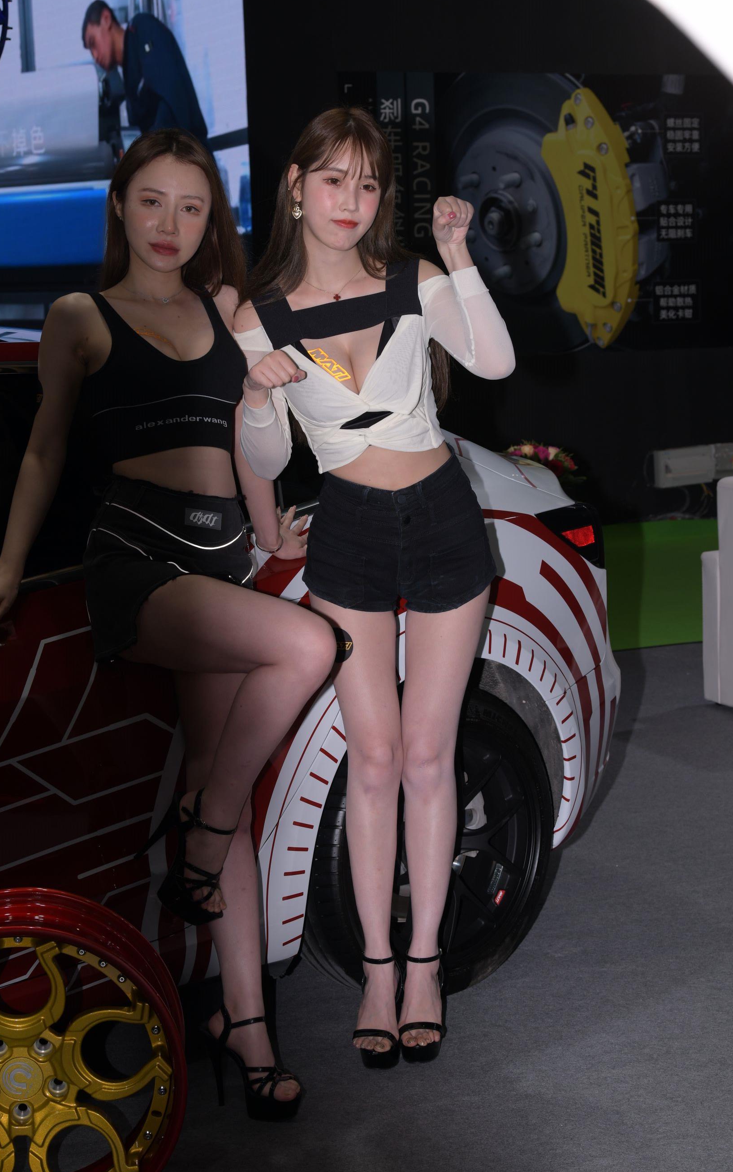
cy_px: 586
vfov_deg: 28.6
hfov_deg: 18.1
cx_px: 363
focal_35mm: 72
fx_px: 2301
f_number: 8
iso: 320
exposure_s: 1/200
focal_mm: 70
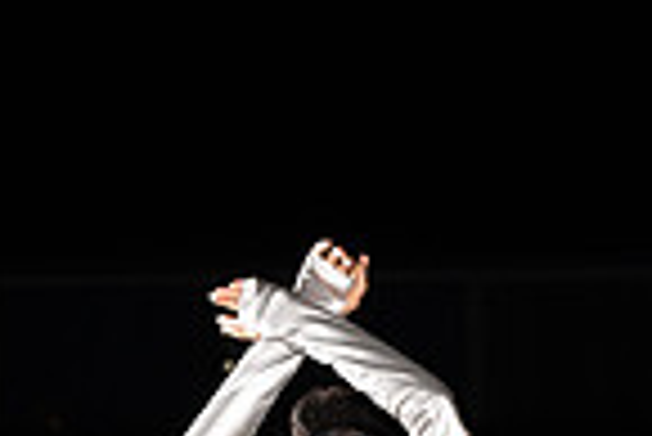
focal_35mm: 340
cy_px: 957
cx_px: 393
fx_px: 6164
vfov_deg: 4.0
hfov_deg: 6.1
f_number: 6.3
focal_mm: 110
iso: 1000
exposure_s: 1/200
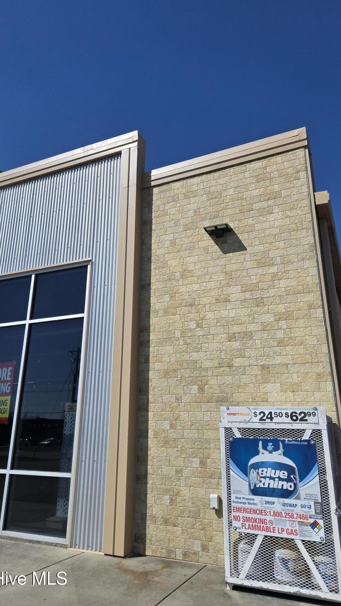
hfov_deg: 44.4
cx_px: 169
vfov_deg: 71.9
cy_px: 293
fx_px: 418
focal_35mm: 26
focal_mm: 5.4
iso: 25
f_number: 1.8
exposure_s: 1/3608
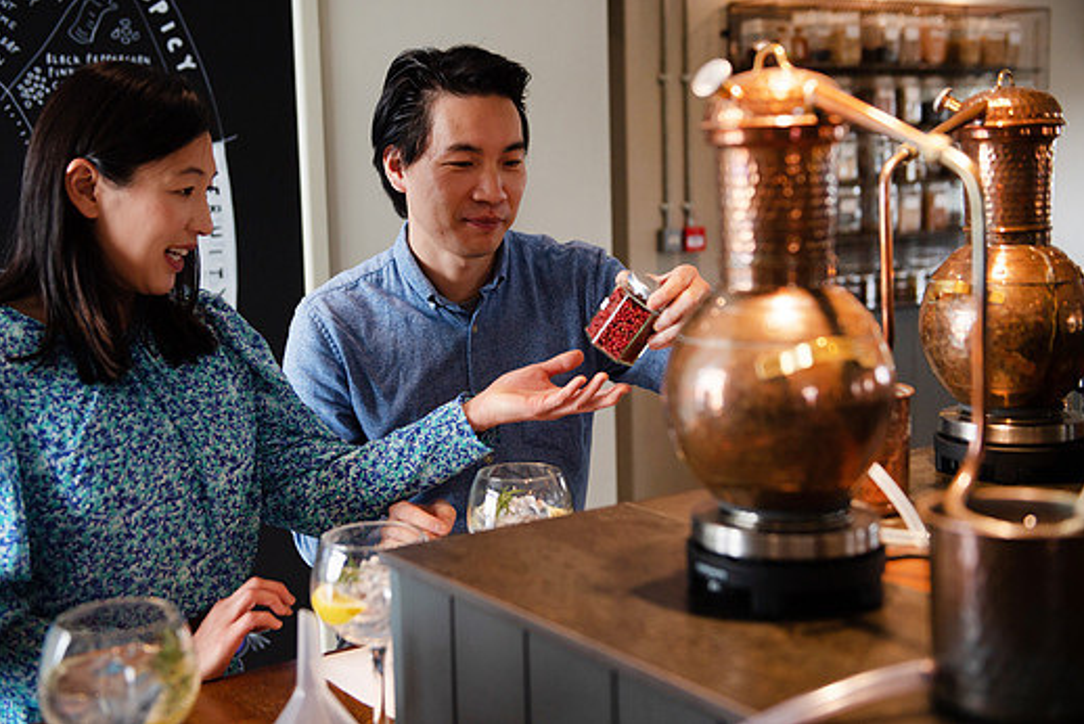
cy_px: 321
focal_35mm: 47
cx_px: 504
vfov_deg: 28.7
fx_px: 1416
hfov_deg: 41.9
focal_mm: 42
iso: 320
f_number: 2.8
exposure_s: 1/250
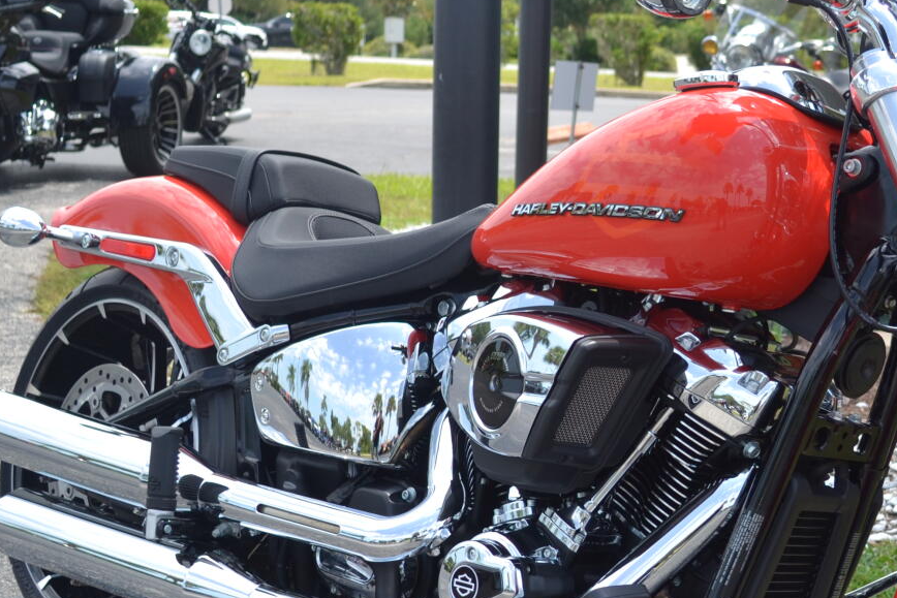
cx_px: 700
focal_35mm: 76
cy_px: 417
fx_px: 1894
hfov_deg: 26.2
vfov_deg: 17.9
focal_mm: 22
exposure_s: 1/400
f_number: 3.8
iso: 100
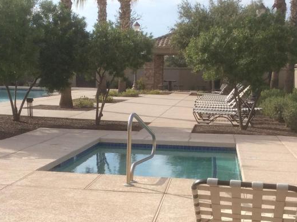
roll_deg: -0.4
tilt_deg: -18.1
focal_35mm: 63
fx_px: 540
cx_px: 116
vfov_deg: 22.7
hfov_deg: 30.7
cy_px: 199
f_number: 2.4
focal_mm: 3.3
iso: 32
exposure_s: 1/1546
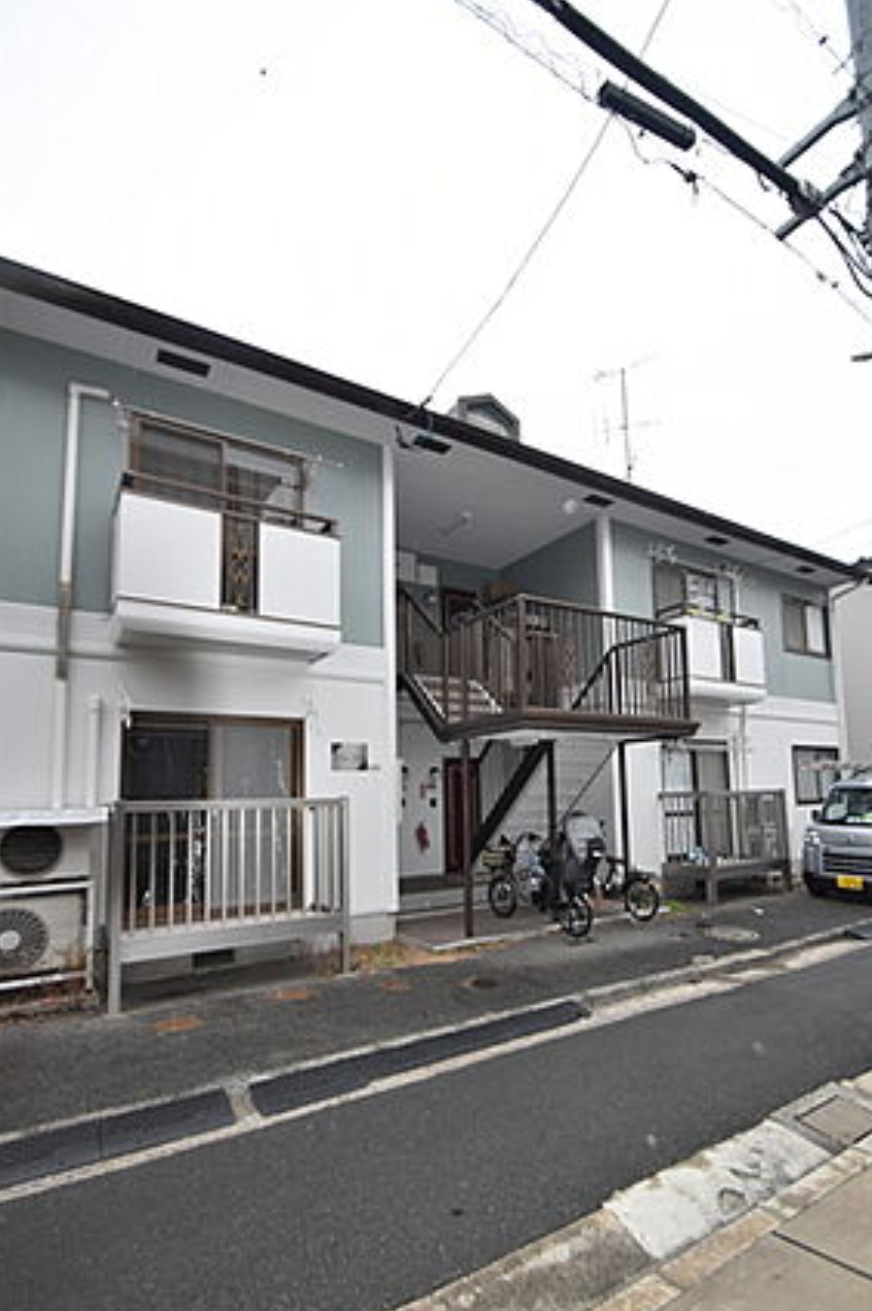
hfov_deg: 70.2
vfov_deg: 92.8
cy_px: 739
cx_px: 479
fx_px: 619
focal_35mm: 17
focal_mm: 10
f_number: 4.5
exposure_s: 1/200
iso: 800
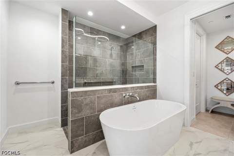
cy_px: 78
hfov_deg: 100.4
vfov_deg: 77.3
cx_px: 117
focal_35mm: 15
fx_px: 97
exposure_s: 1/15
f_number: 4
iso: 360
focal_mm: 15
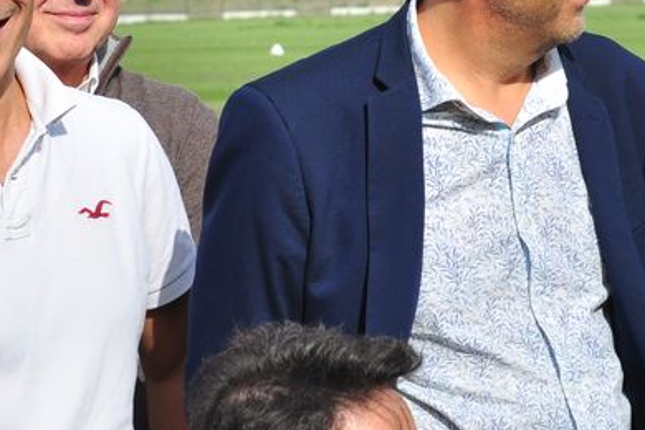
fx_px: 4407
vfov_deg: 5.6
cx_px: 385
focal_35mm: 246
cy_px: 364
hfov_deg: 8.4
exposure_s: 1/1000
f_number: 7.1
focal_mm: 50
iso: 200
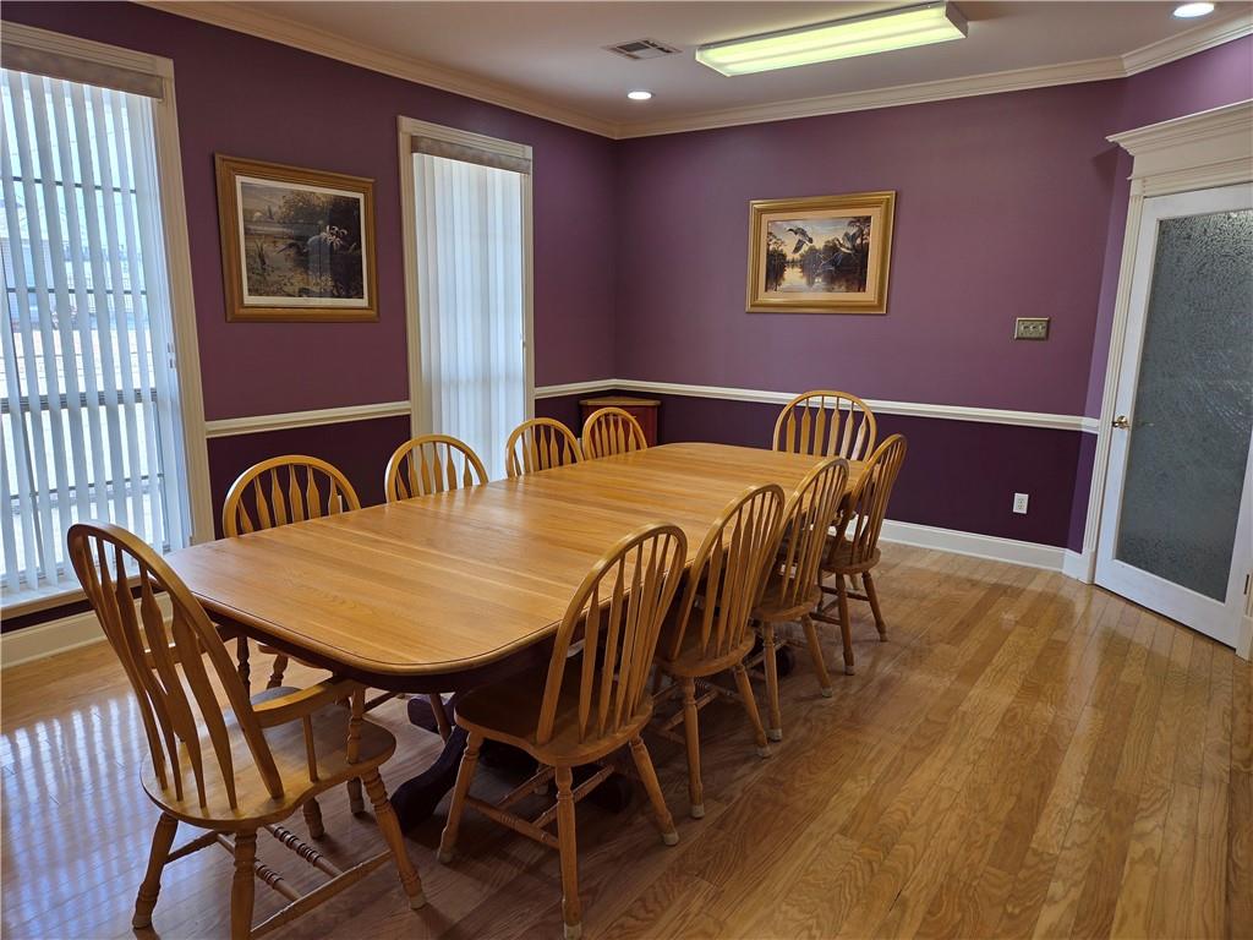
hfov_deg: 73.9
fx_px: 833
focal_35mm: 23
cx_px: 626
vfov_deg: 58.9
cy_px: 470
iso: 32
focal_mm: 5.4
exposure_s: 1/120
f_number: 1.8
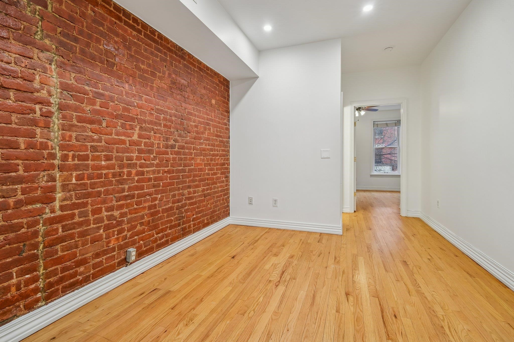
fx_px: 228
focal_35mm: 16
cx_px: 257
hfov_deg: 96.7
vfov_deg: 73.7
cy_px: 171
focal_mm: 16
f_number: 8
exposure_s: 1/6
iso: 400
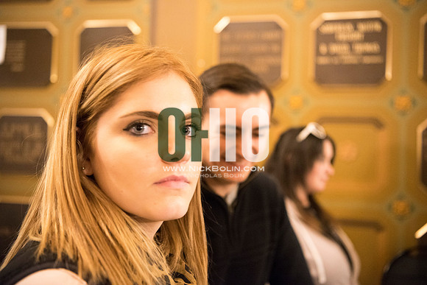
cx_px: 214
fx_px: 475
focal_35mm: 40
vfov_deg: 33.4
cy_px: 142
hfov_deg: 48.4
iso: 4000
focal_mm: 40
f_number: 2.8
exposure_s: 1/100
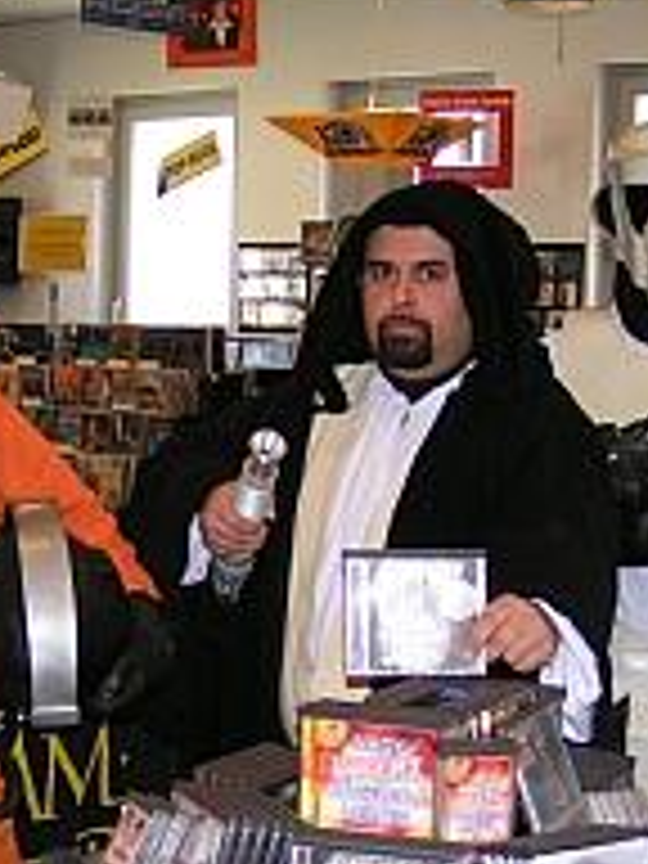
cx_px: 112
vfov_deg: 24.7
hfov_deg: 18.5
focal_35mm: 79
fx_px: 1972
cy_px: 468
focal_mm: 5.8
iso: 50
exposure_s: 1/40
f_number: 2.8
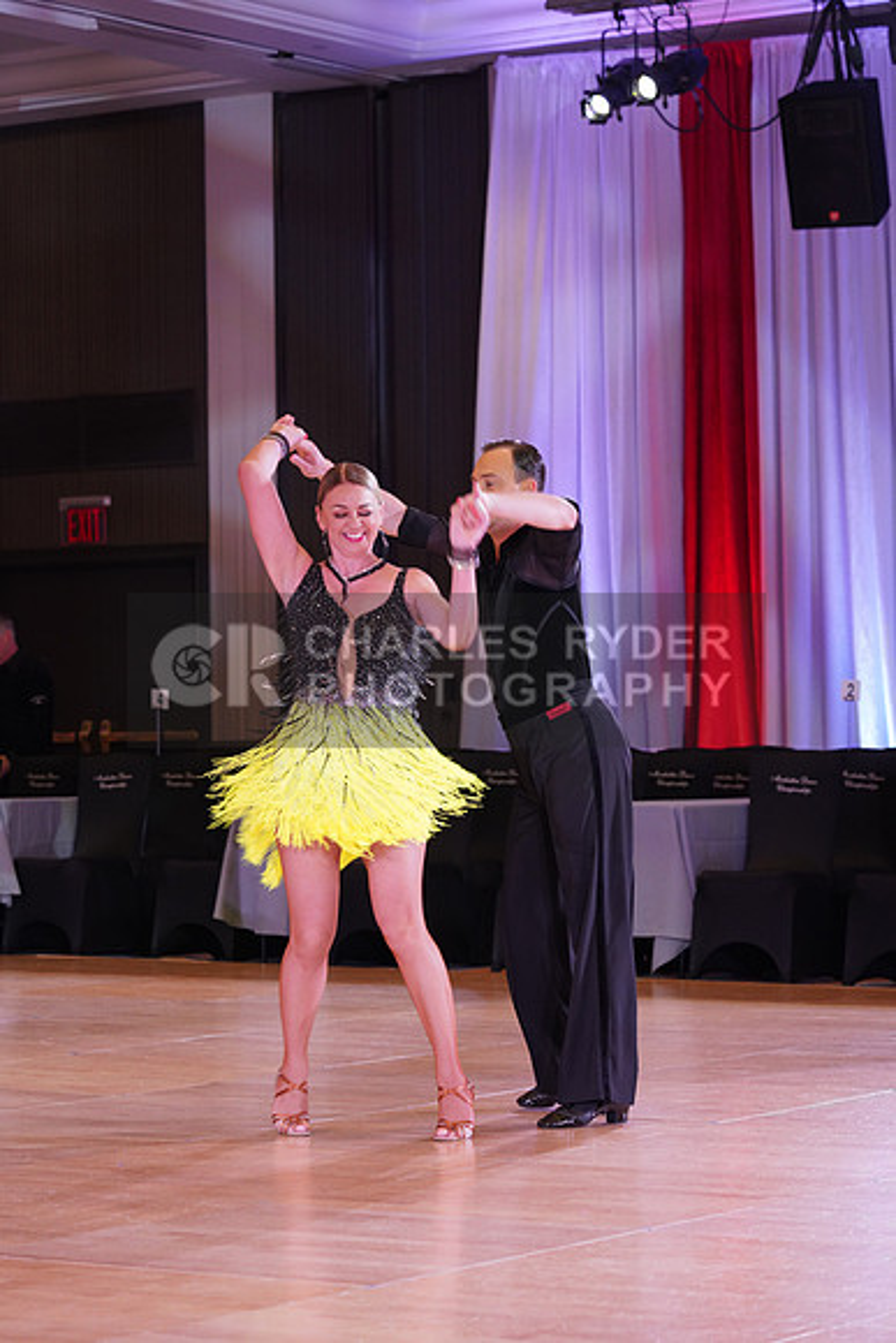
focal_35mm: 105
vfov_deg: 19.5
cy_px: 672
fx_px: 3917
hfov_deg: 13.0
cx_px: 448
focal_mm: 105
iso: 2000
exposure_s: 1/160
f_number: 5
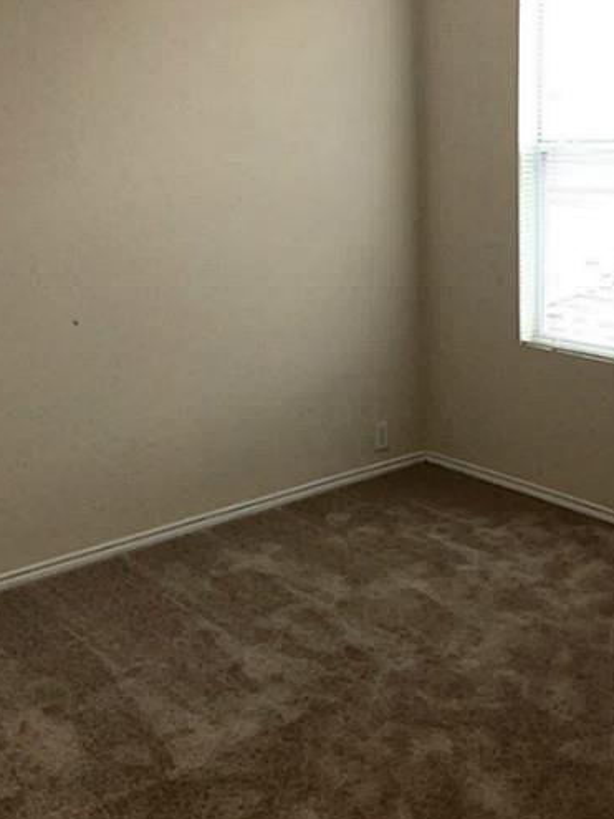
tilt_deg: -9.8
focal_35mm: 45
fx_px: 1065
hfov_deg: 32.2
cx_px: 334
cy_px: 286
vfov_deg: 41.6
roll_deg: +2.2
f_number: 2.2
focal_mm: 4.15
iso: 40
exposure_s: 1/30
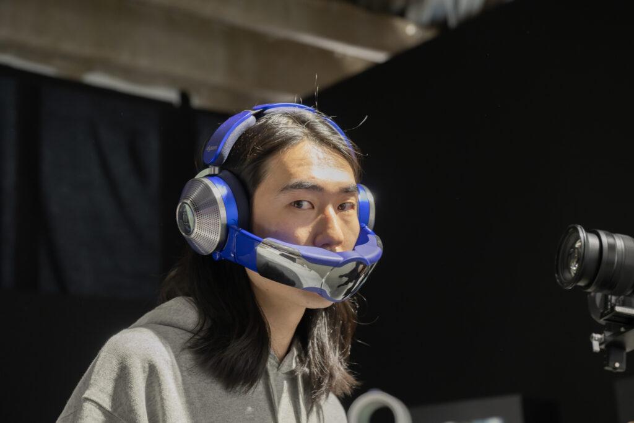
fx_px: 1233
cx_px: 317
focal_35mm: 70
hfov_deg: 28.8
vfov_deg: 19.5
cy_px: 212
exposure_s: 1/60
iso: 500
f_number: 5
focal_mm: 70
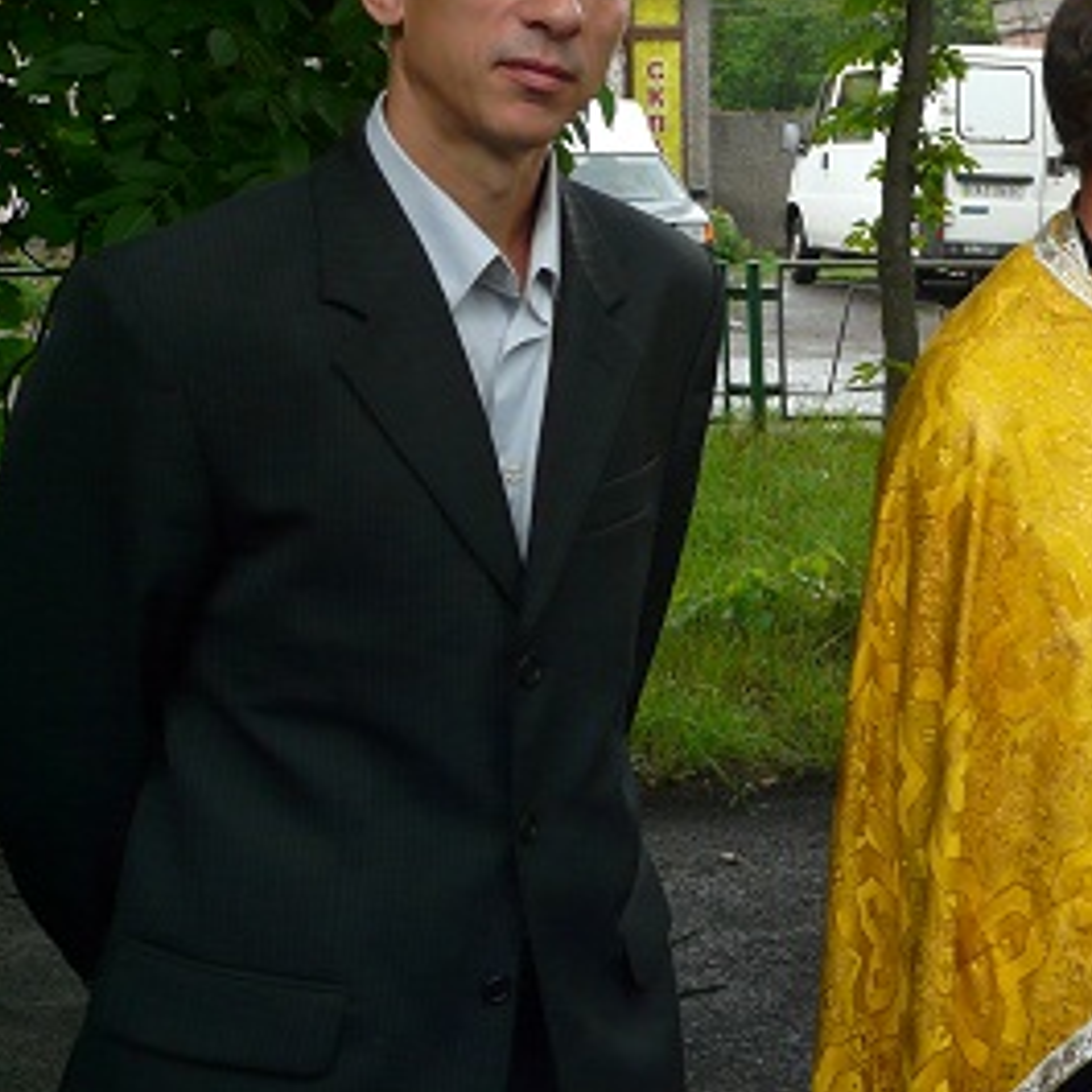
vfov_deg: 24.3
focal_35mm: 70
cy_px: 210
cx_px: 1216
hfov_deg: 23.1
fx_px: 2498
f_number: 2.8
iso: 100
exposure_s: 1/80
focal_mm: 5.8
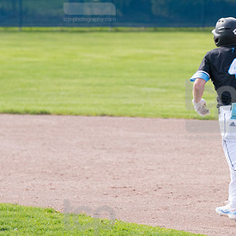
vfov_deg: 3.5
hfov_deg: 3.5
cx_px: 211
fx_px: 3826
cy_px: 110
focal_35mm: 496
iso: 400
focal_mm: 185
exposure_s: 1/1600
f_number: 5.6
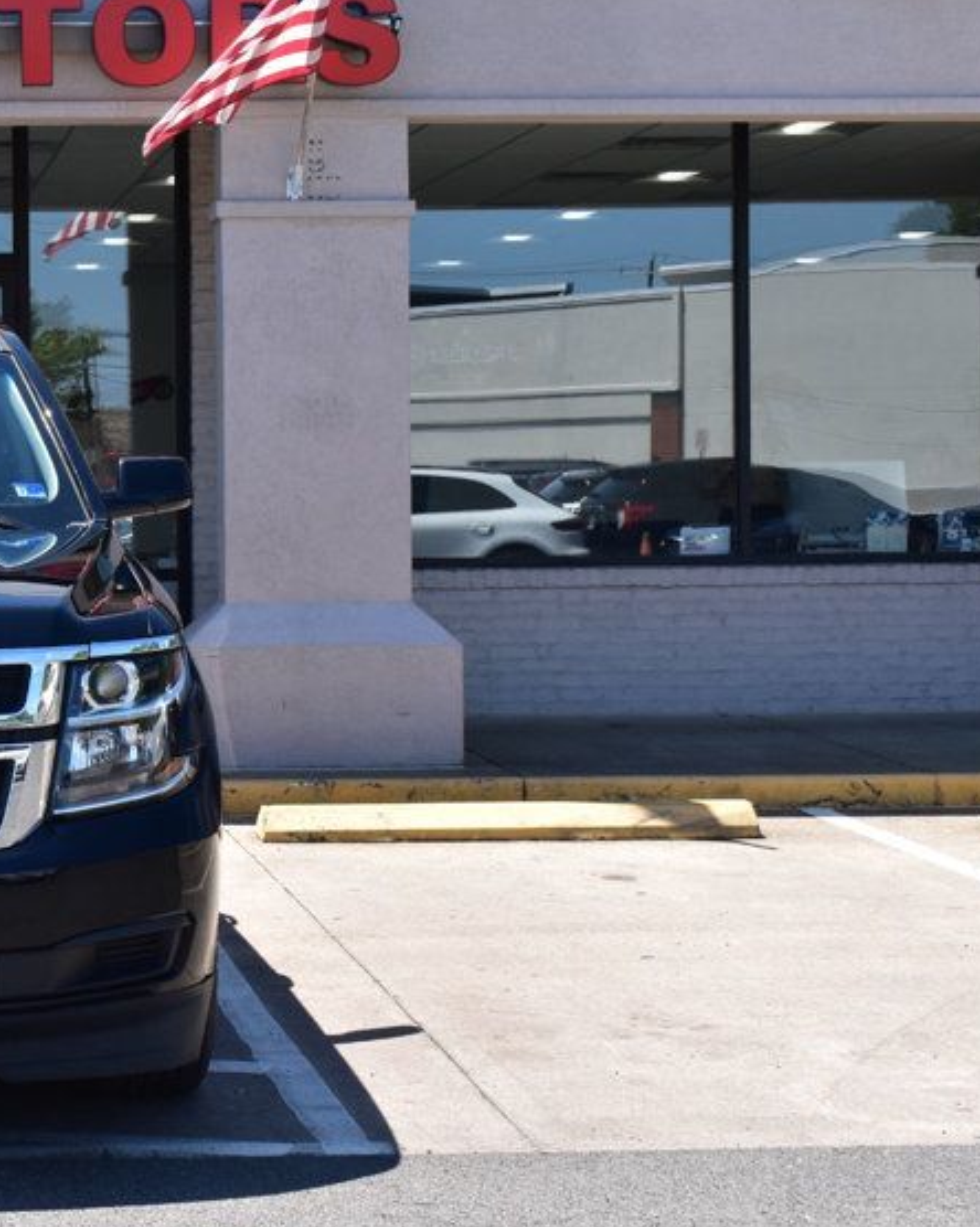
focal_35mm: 83
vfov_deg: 23.0
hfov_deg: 17.8
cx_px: -119
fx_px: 3012
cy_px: 532
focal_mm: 32
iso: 400
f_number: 11
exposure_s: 1/320
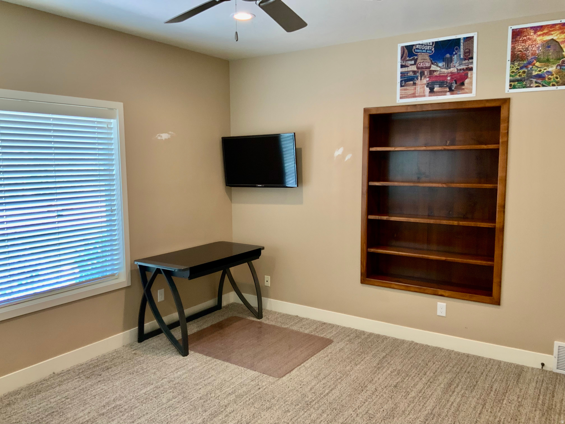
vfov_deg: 48.2
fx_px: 473
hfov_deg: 61.7
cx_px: 282
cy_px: 212
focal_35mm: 29
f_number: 1.8
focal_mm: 3
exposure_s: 1/60
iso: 80
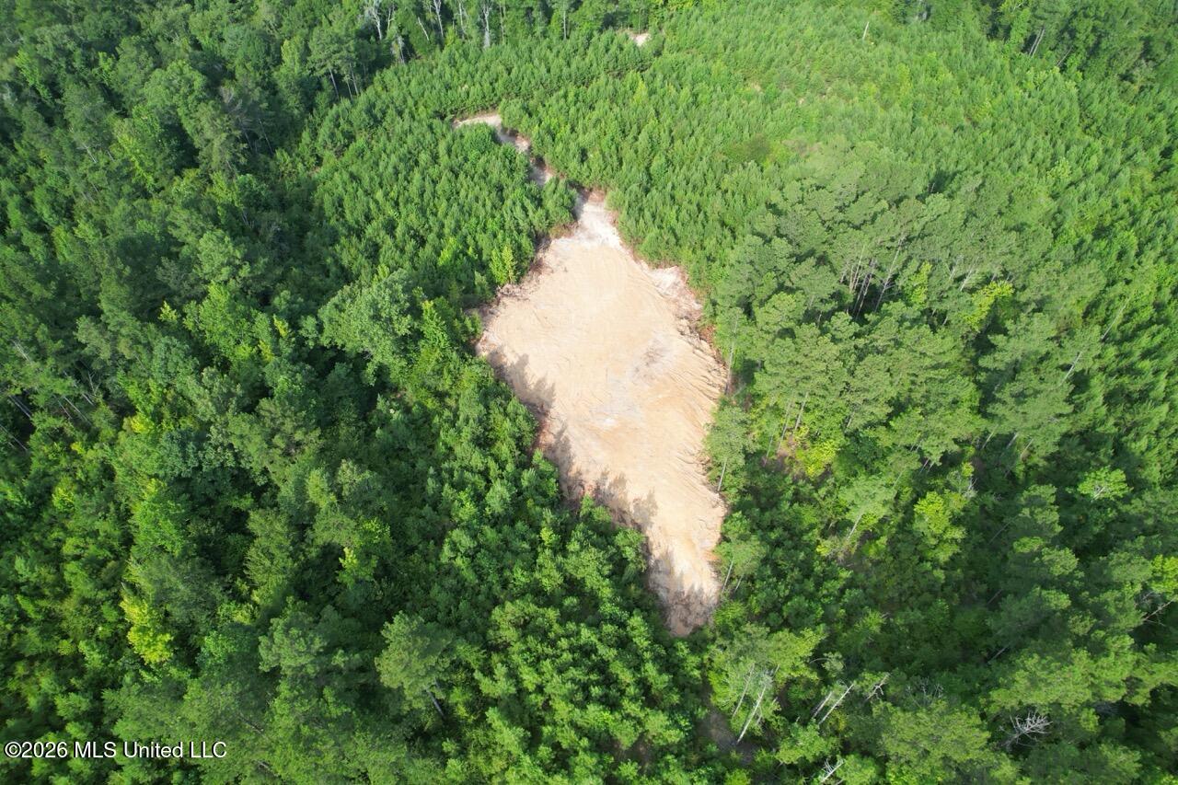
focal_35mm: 22
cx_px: 589
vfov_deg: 57.2
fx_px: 720
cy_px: 392
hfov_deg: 78.6
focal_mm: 8.38
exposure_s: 1/725
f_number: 2.8
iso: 110
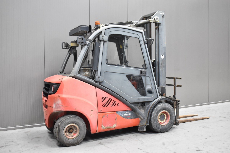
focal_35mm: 36
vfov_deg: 36.9
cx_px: 115
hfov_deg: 53.1
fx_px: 230
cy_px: 76
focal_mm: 24
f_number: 4.5
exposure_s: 1/30
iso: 1600
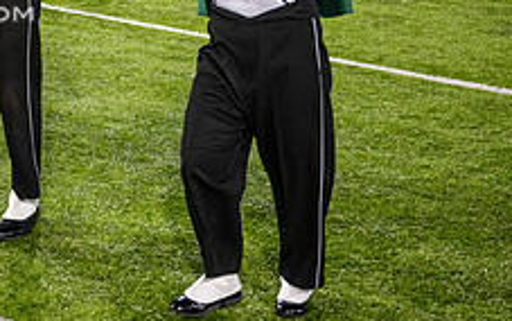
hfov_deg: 22.0
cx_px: -122
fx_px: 1200
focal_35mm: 86
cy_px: -67
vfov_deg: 14.7
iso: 1250
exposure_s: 1/500
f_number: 3.2
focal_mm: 33
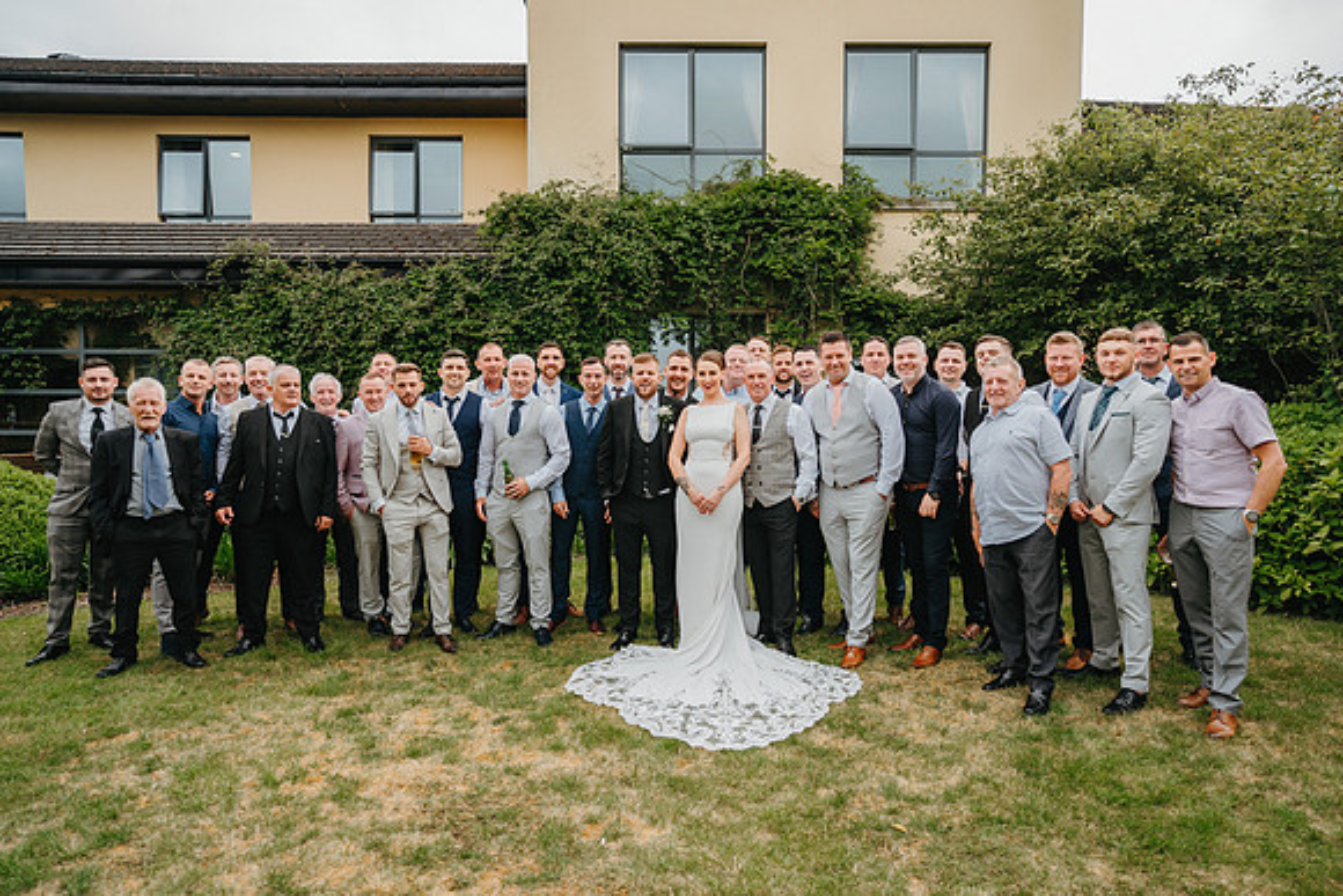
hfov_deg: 73.7
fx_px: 896
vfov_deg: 53.2
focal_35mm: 24
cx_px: 672
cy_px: 448
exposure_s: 1/640
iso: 200
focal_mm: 24
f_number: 2.8
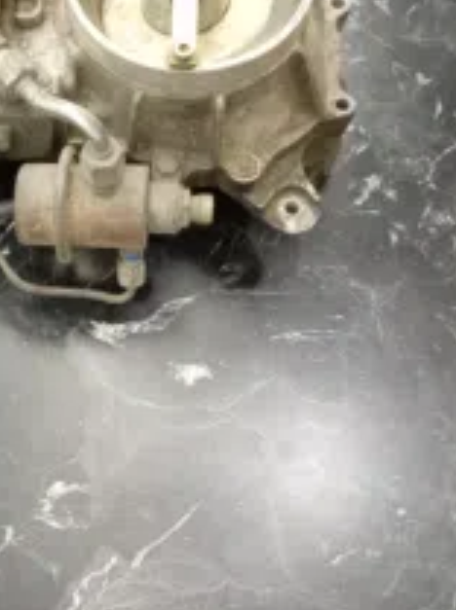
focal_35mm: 48
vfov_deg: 39.7
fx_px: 846
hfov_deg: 28.7
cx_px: 26
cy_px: 279
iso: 901
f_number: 1.8
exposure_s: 1/25
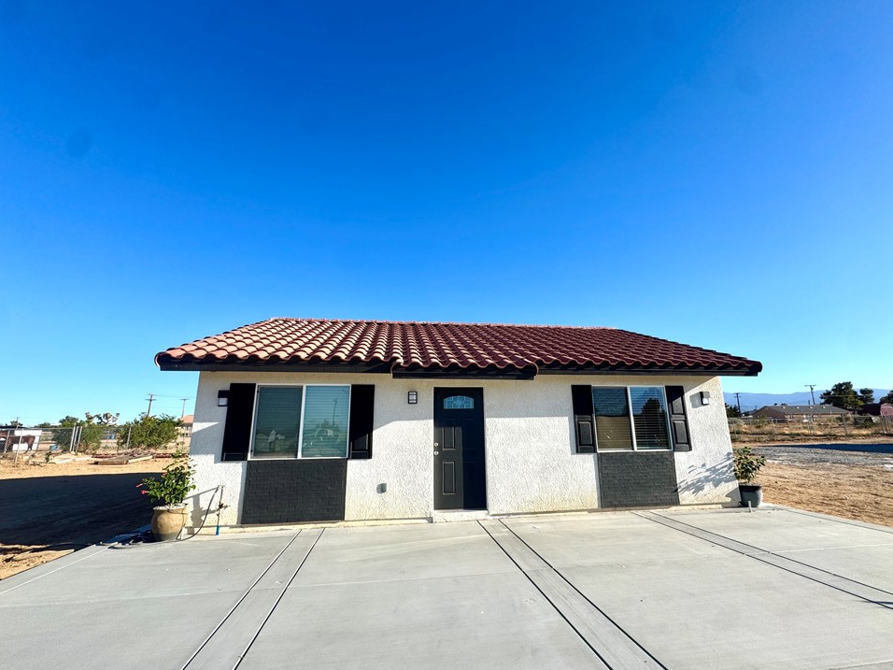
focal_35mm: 15
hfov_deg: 98.2
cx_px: 458
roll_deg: +0.9
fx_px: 387
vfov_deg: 81.7
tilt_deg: +12.0
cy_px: 344
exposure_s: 1/1346
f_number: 2.2
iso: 40
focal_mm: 2.22
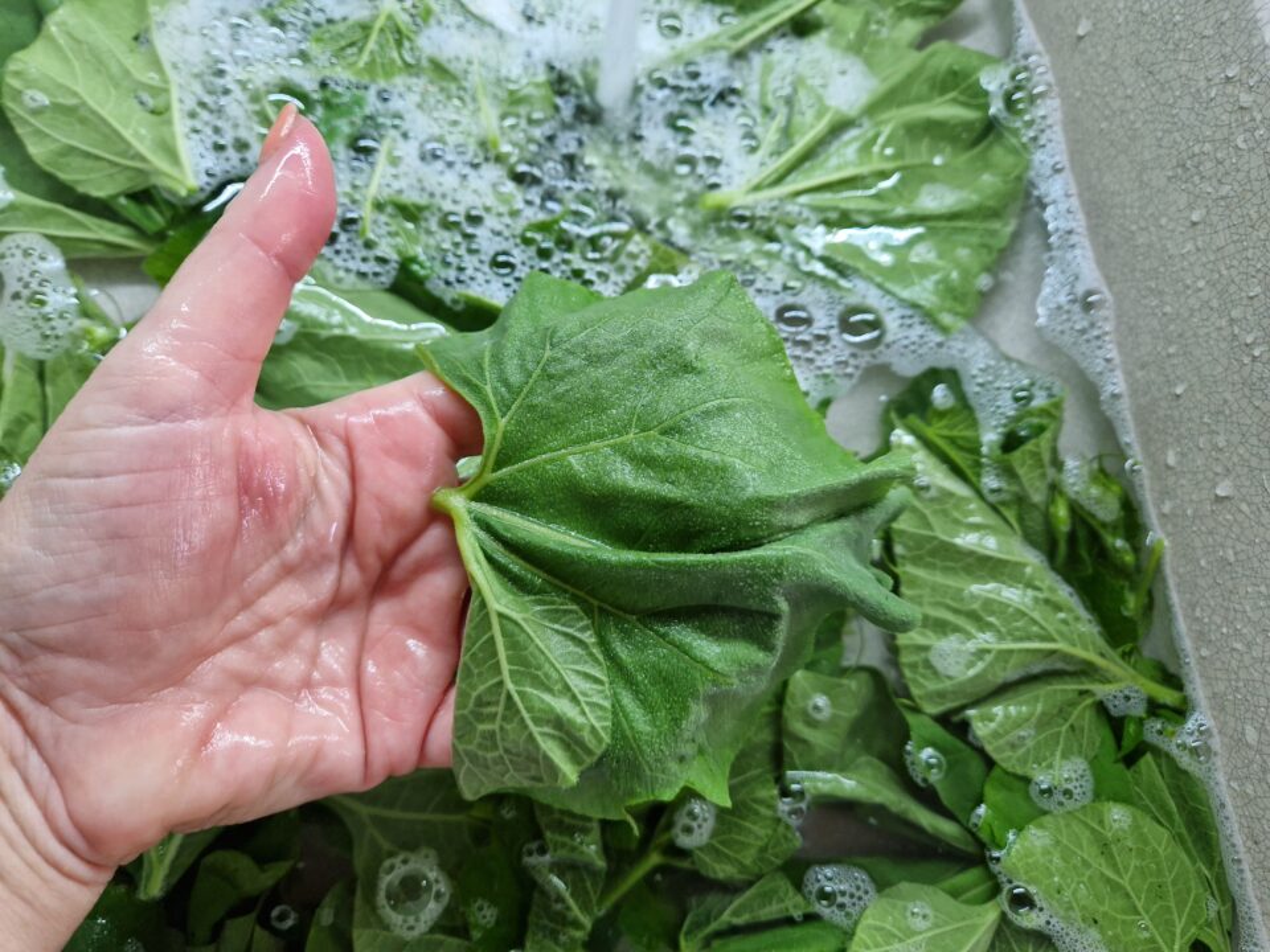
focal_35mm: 23
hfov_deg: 73.9
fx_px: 844
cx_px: 635
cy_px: 476
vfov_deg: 58.9
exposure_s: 1/100
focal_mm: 5.4
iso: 200
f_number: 1.8
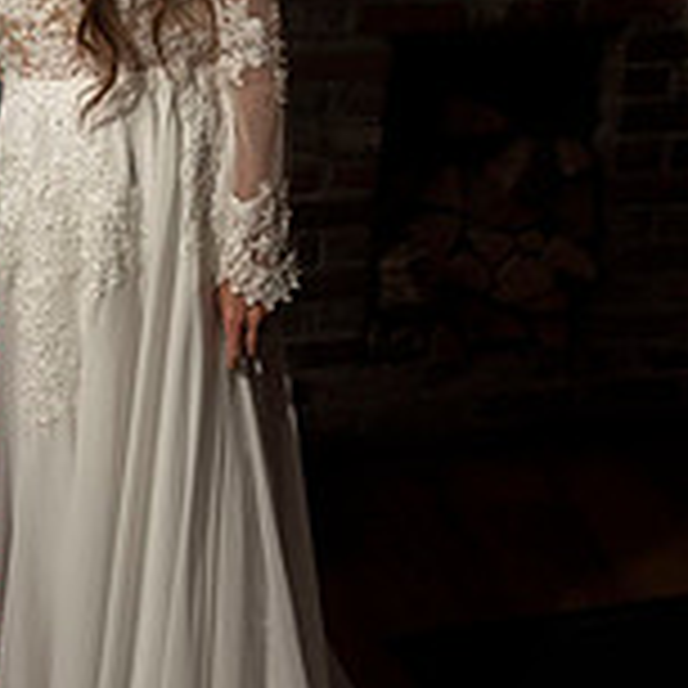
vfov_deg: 21.4
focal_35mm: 80
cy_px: 157
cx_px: 67
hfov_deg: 21.2
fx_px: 1799
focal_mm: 32
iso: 100
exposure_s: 1/200
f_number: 4.5
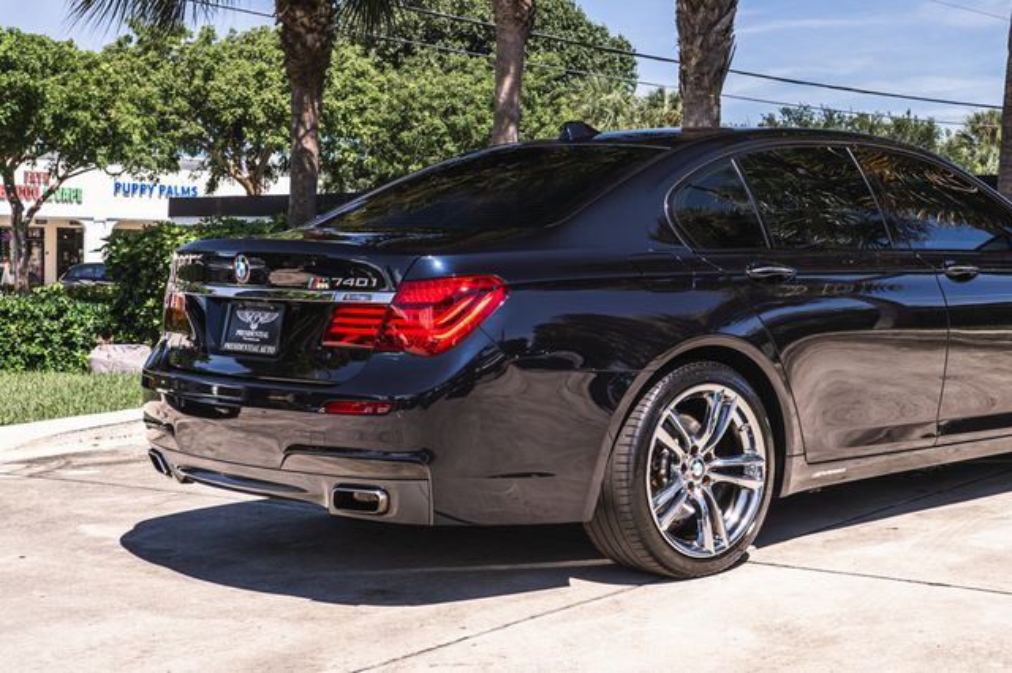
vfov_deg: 24.1
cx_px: 719
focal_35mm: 56
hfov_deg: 35.0
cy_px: 284
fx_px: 1576
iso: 160
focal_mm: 38
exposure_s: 1/80
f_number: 8
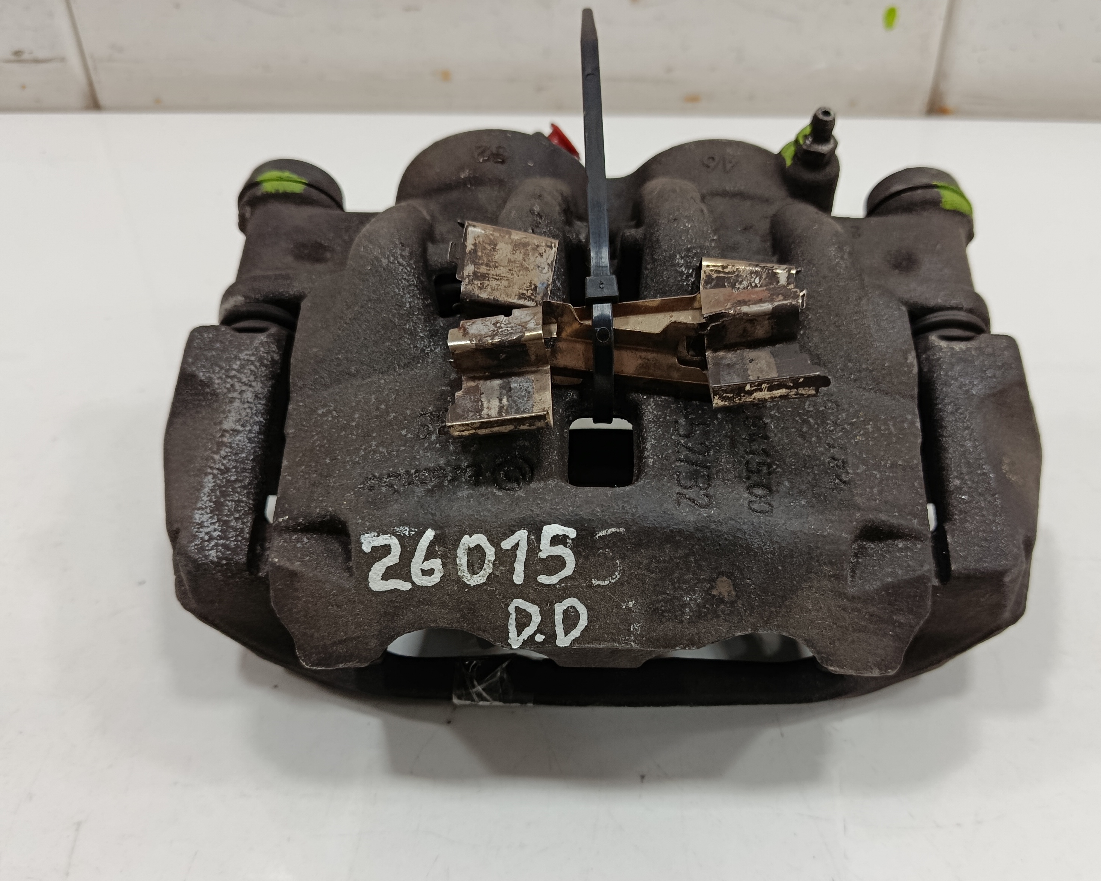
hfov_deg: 55.6
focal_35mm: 32
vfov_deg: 45.7
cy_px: 503
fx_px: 1043
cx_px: 598
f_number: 1.7
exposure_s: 1/50
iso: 603
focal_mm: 5.24
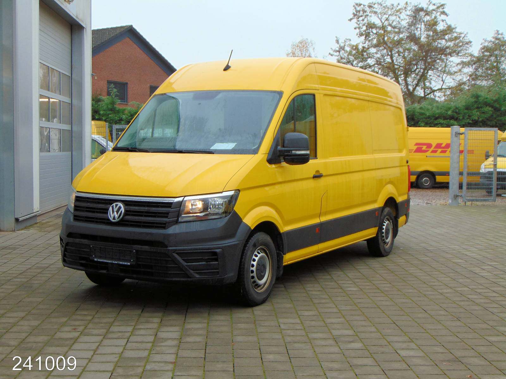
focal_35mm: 50
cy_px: 190
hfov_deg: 38.2
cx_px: 253
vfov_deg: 29.1
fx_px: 731
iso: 80
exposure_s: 1/60
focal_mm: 9
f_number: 3.5
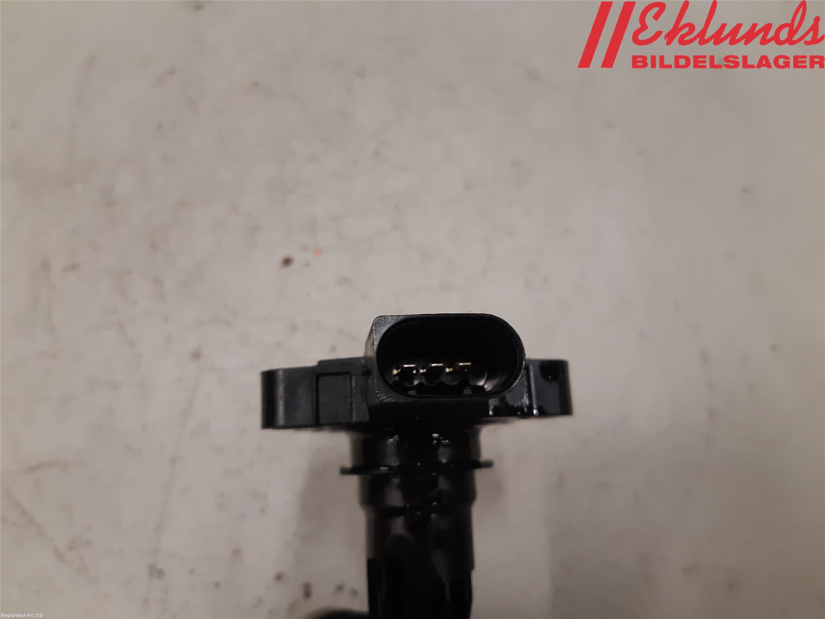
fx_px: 620
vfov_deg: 53.1
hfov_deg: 67.3
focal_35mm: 26
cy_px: 310
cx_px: 412
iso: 160
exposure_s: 1/50
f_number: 1.7
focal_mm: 3.93
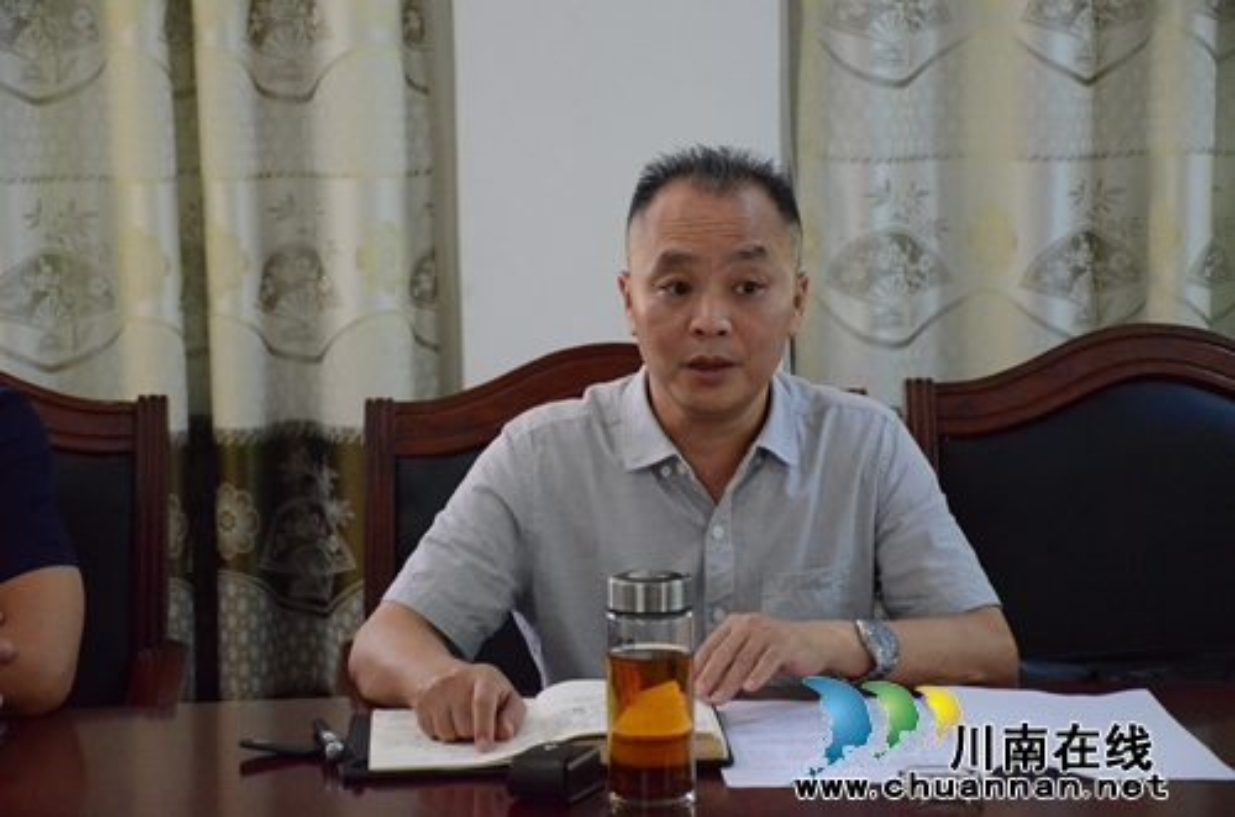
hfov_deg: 20.7
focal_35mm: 99
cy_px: 408
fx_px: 3389
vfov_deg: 13.8
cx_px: 618
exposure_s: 1/320
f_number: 5
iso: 6400
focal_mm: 66
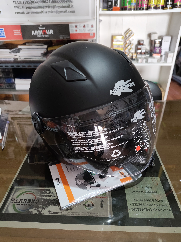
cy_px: 121
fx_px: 167
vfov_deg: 71.6
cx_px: 90
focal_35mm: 24
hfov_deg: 56.8
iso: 502
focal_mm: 5.56
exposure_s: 1/33.3
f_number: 1.88
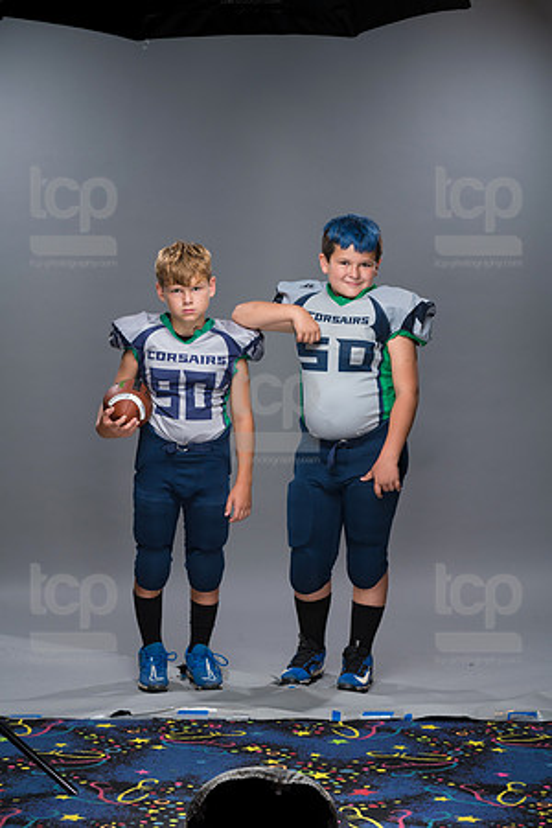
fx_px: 1840
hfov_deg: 17.1
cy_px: 414
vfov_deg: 25.4
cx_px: 276
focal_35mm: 80
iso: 320
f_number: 6.3
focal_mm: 80
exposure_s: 1/250
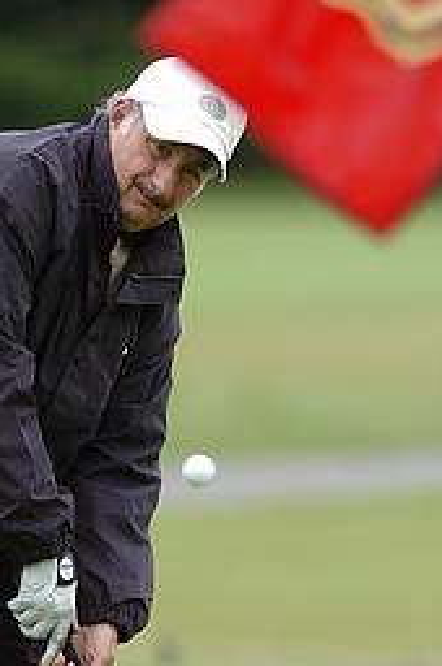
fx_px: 14588
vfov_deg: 2.6
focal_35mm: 790
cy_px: 565
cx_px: 216
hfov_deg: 1.7
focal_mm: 300
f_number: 3.5
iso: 400
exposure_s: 1/1250
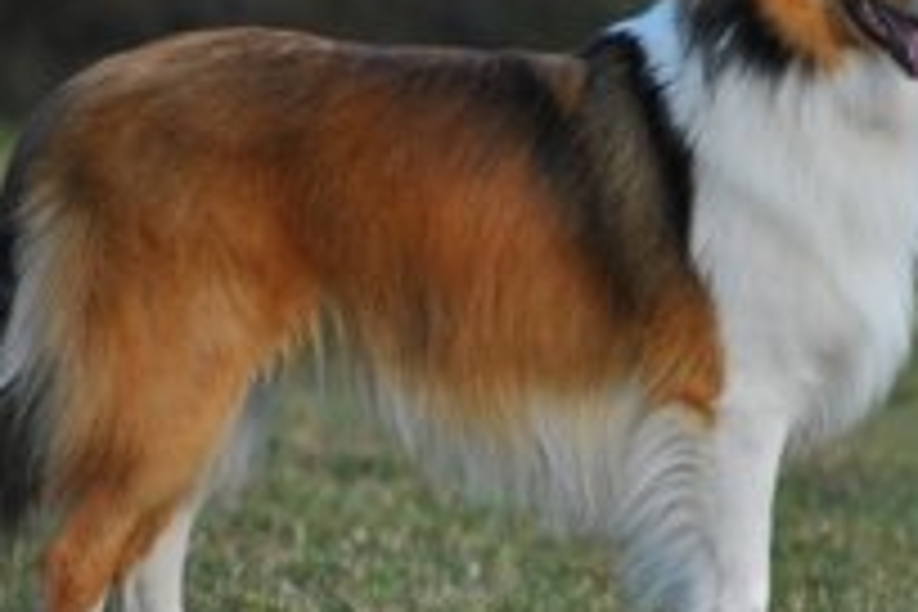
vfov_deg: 1.9
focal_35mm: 731
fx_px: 18639
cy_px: 302
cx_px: 716
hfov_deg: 2.8
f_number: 5.6
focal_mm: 200
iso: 400
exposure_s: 1/1000
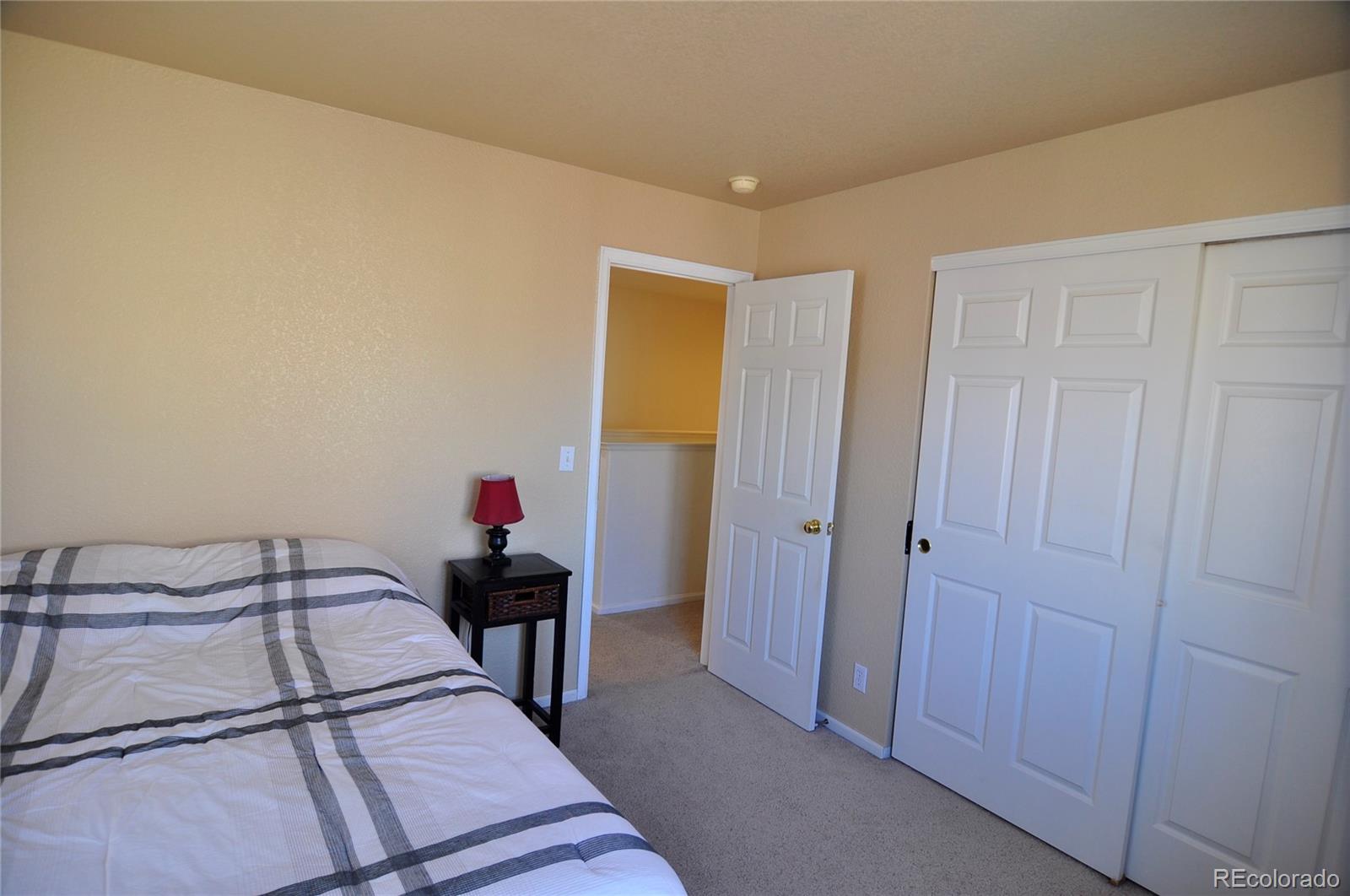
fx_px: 674
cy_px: 448
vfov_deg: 67.2
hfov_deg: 90.1
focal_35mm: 18
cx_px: 675
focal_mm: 12
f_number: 4
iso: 200
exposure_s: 1/30
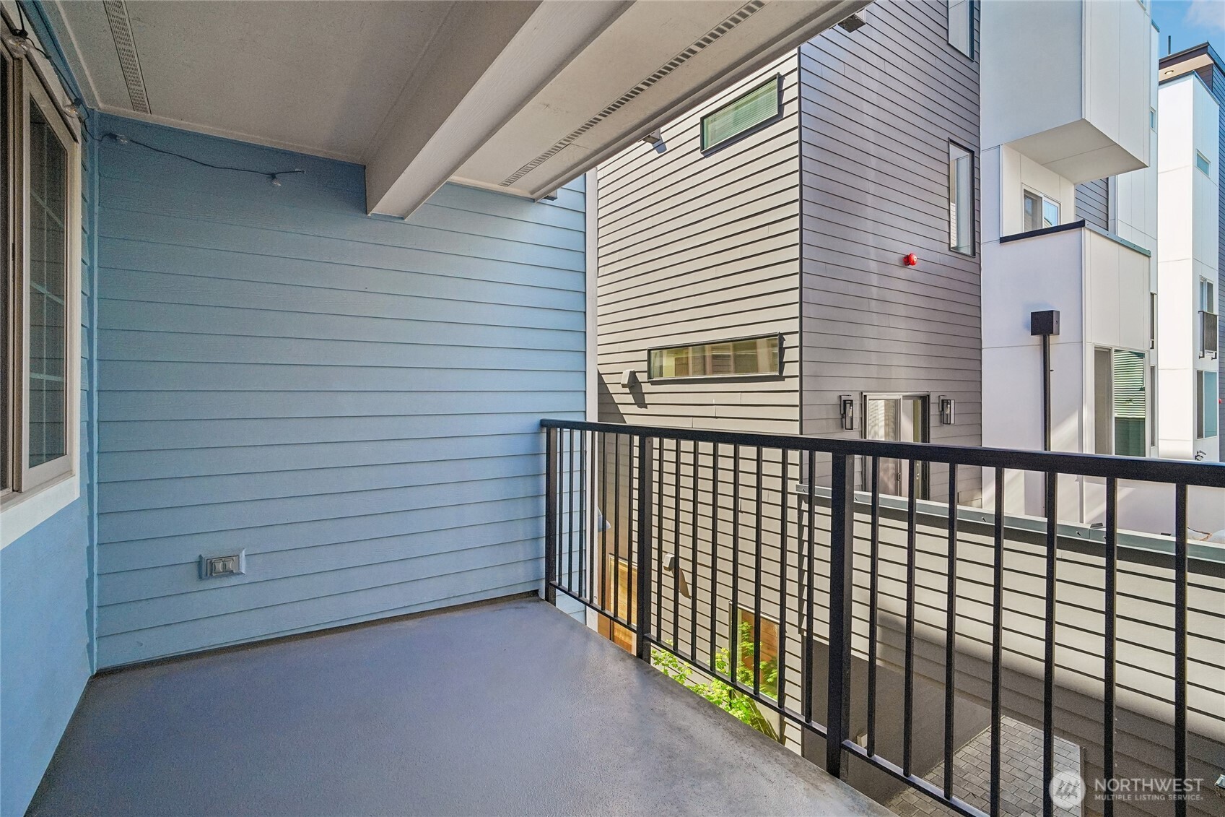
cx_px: 612
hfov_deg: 96.7
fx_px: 544
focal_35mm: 16
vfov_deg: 73.7
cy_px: 408
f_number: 8
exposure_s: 1/200
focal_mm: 16
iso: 1600
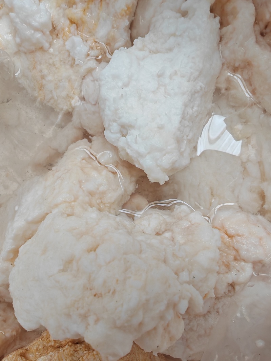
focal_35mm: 26
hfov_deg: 53.1
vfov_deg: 67.3
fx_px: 271
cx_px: 136
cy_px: 180
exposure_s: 1/100
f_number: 2.2
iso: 160
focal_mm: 1.96
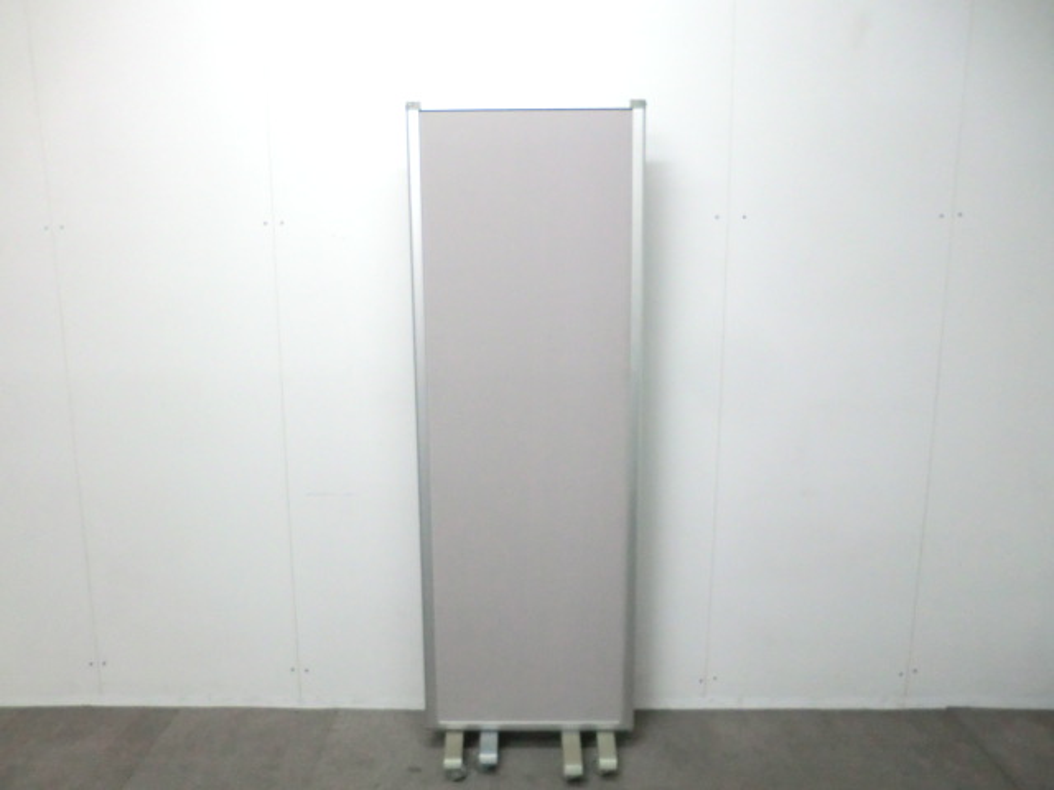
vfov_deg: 51.4
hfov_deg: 65.3
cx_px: 527
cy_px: 395
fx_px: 822
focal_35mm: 27
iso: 500
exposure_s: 1/60
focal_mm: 4.9
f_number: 3.2
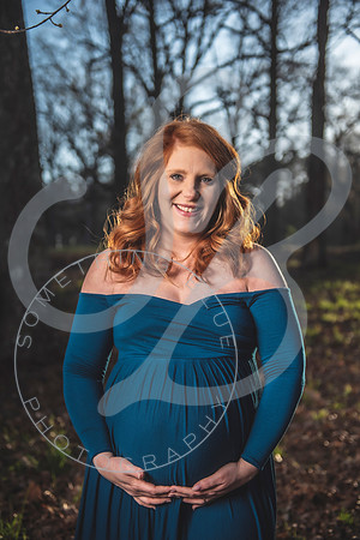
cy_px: 270
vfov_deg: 41.1
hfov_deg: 28.1
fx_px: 720
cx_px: 180
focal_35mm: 48
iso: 100
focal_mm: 48
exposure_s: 1/2000
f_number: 2.8
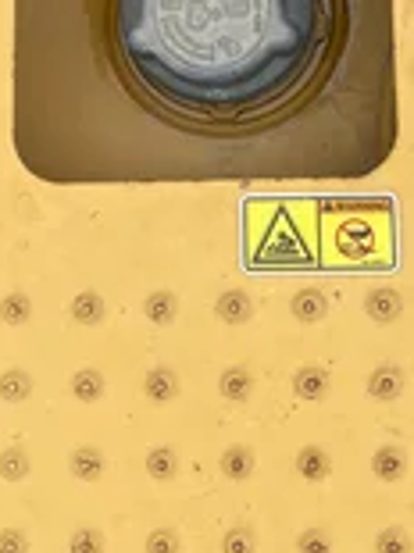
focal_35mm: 67
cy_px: -14
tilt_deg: -83.2
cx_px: 253
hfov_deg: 21.9
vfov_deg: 27.2
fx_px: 1070
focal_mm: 5.1
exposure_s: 1/334
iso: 50
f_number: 1.6
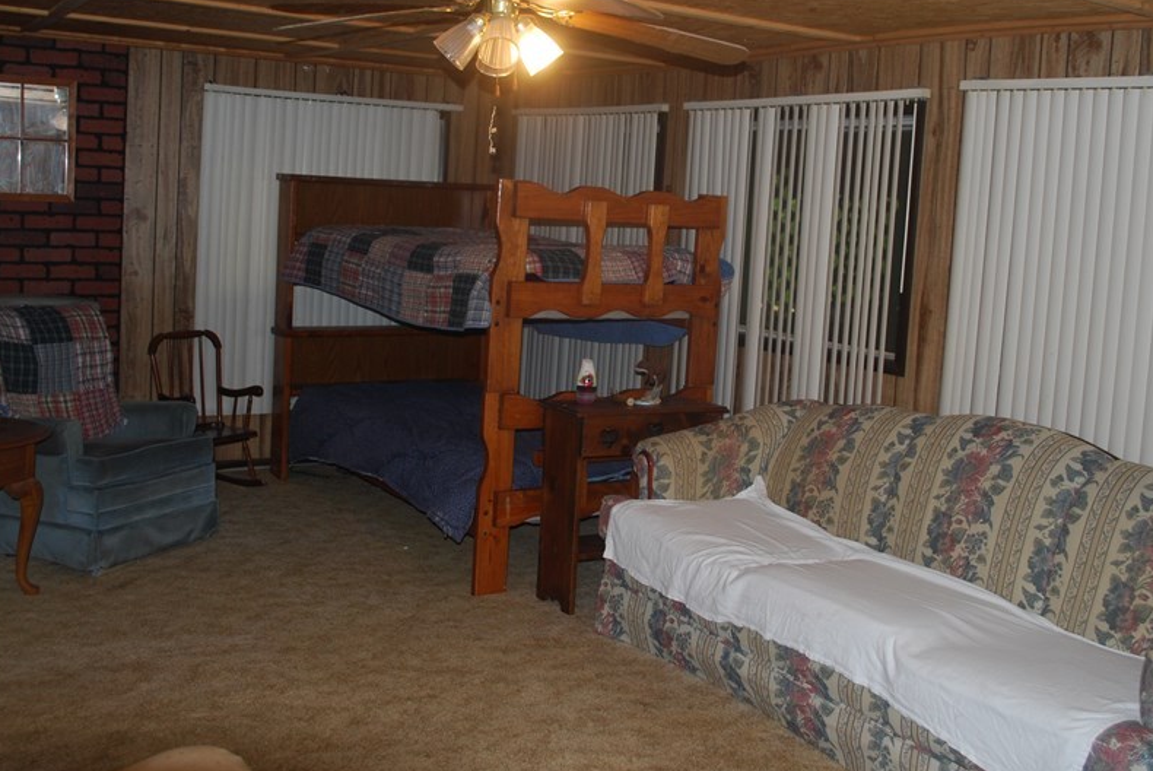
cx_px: 612
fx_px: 1186
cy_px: 276
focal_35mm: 37
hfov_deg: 51.8
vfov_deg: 35.7
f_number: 3.5
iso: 200
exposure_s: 1/60
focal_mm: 18
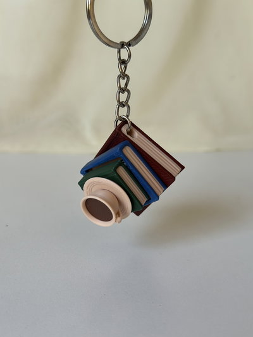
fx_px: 468
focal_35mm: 48
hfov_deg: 30.3
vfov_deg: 39.6
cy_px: 168
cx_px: 126
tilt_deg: -15.6
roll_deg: -1.2
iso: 80
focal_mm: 6.86
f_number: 1.78
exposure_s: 1/121
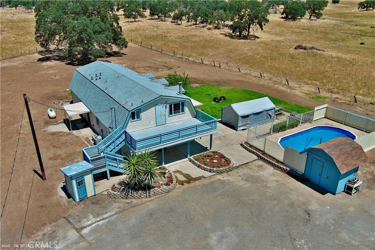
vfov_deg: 45.0
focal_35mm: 29
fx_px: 302
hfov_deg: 63.7
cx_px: 188
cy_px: 125
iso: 100
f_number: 2.8
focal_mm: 10.57
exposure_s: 1/488
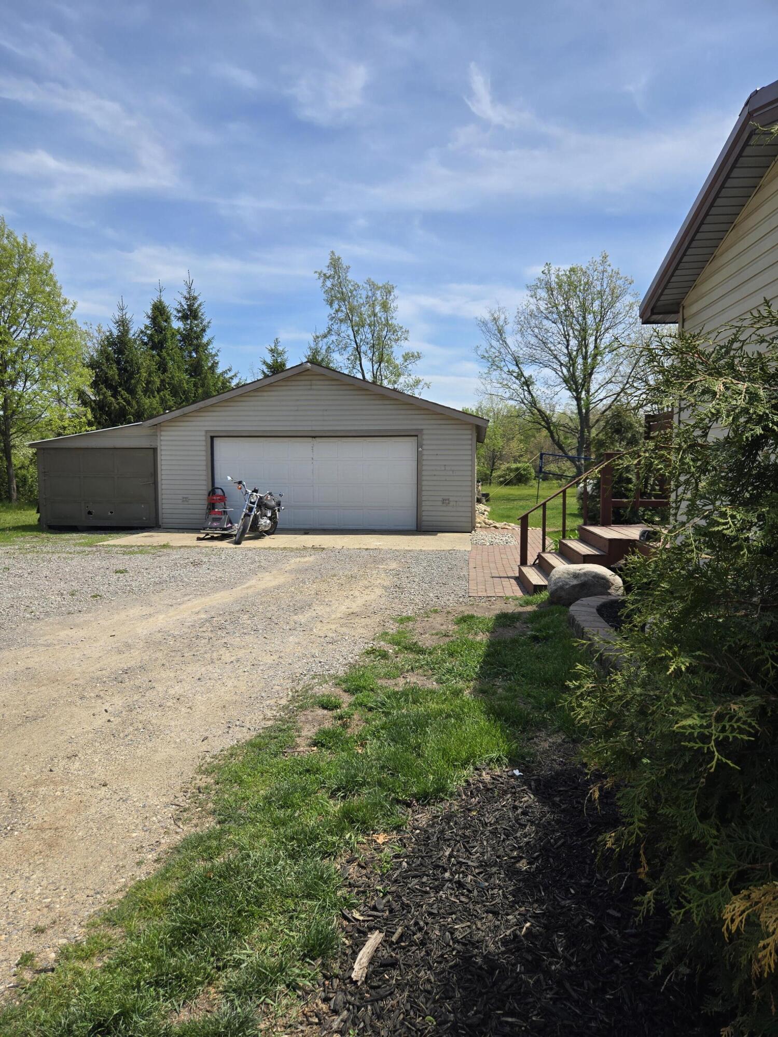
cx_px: 389
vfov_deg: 73.9
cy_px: 518
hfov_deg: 58.9
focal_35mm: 23
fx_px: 689
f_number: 1.8
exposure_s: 1/1844
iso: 25
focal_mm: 5.4
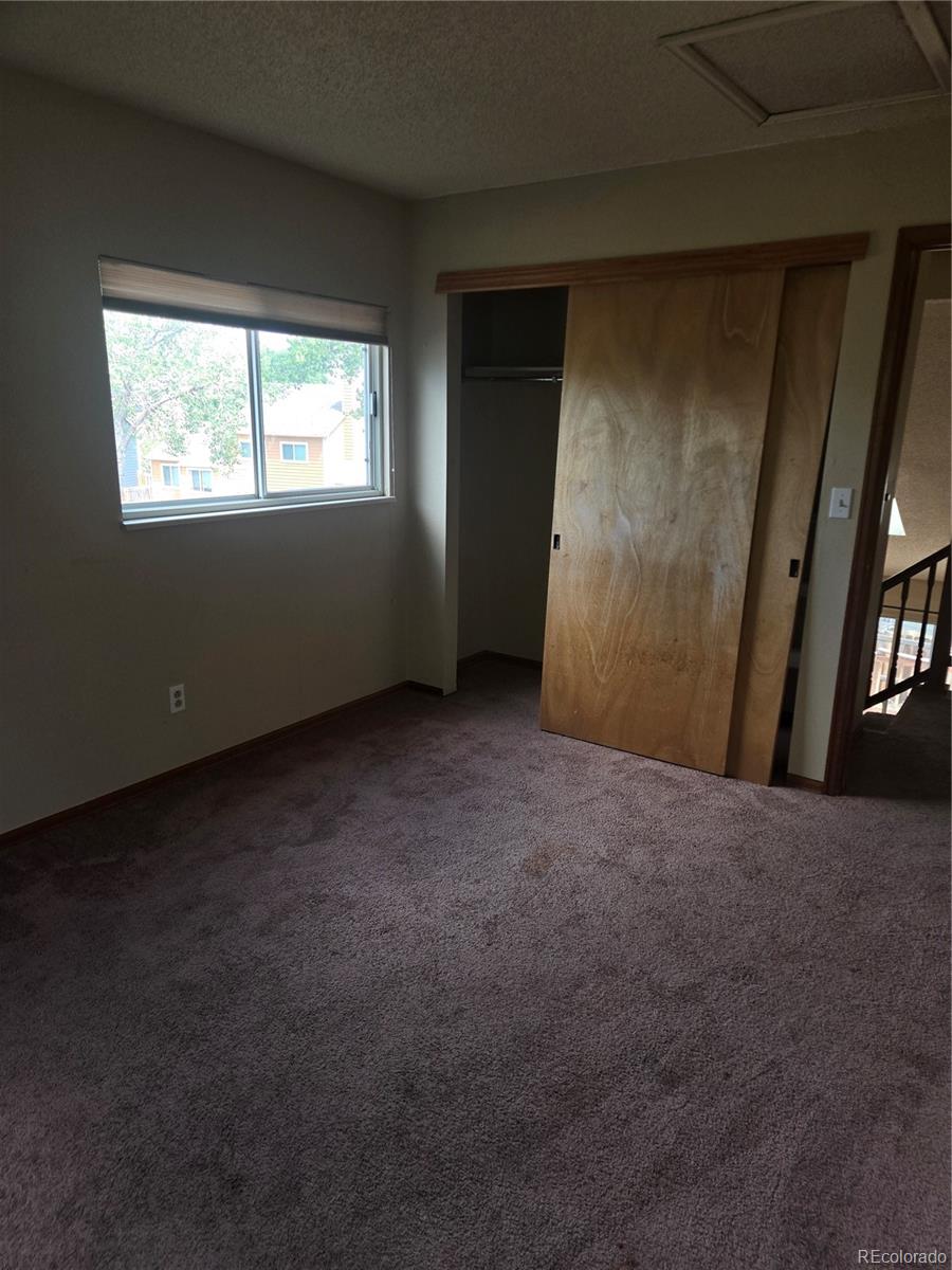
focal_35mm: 23
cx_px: 476
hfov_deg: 58.9
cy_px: 635
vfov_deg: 73.9
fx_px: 843
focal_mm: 5.4
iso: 40
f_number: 1.8
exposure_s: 1/120
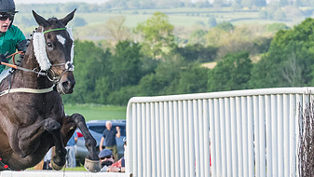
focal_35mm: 309
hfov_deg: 7.0
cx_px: 40
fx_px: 2574
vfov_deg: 3.9
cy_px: 174
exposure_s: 1/3200
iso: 800
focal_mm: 70
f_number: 4
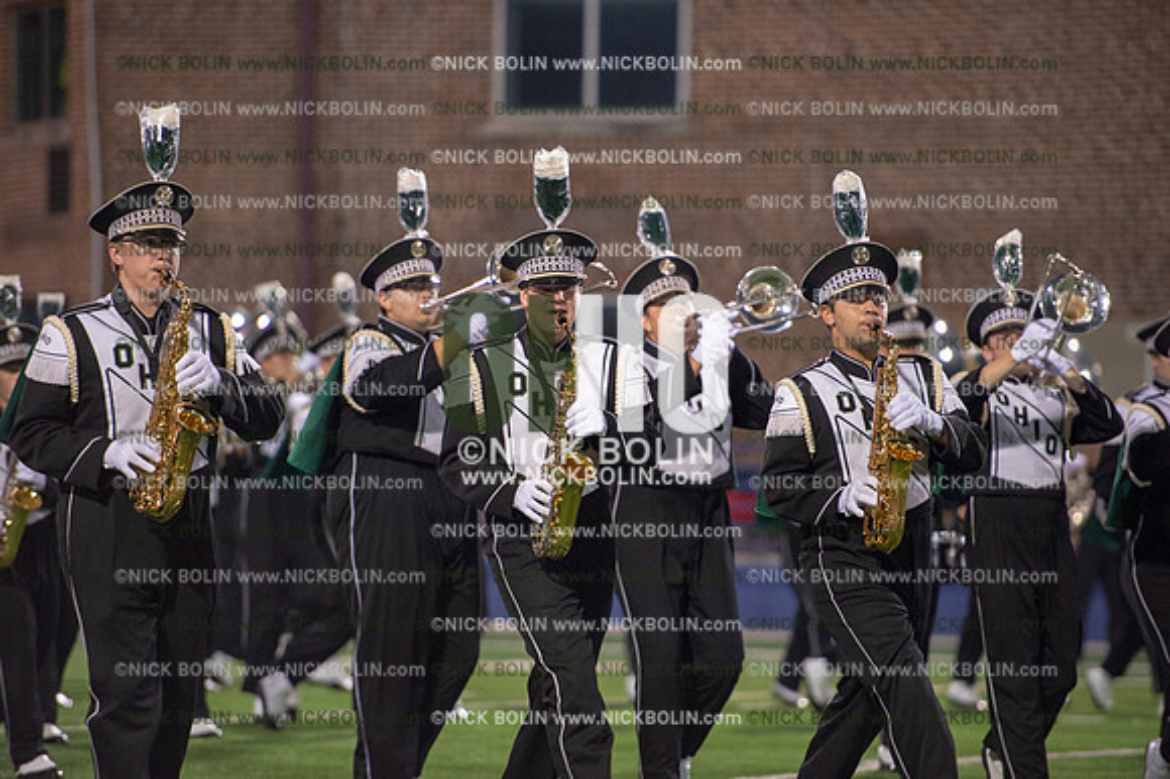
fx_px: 6496
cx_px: 585
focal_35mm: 200
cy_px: 390
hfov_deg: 10.3
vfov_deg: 6.9
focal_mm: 200
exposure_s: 1/320
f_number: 2.8
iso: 4000
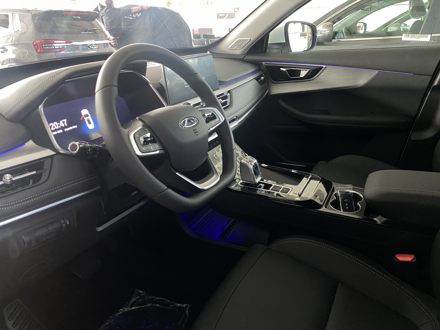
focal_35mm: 26
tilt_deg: -23.5
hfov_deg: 67.3
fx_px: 330
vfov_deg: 53.1
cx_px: 220
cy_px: 165
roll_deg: +1.1
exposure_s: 1/60
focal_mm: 4.25
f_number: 1.8
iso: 320
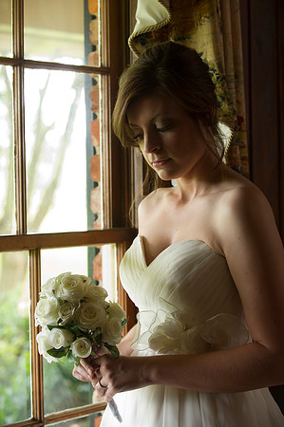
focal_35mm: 80
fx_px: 949
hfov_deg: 17.0
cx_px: 142
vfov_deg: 25.4
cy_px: 214
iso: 1250
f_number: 3.5
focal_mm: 80
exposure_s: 1/100
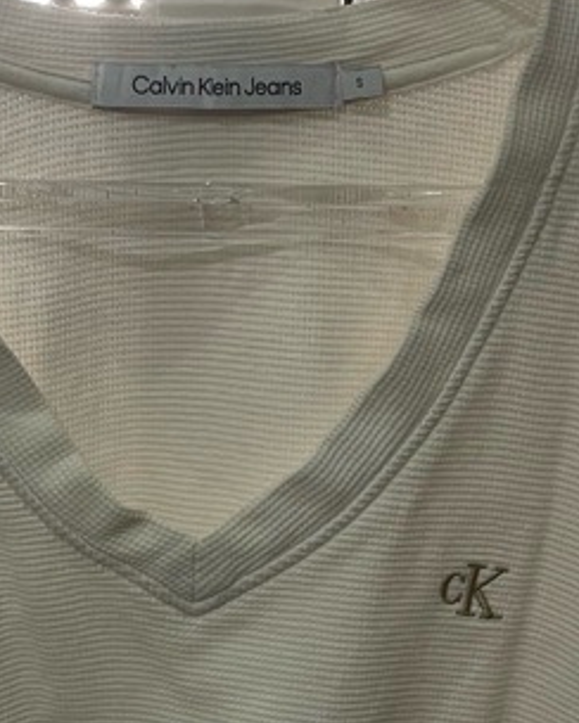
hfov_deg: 19.1
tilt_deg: -13.2
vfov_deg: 23.8
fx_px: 1714
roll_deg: -1.2
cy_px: 439
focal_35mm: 80
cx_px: 221
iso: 320
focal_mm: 5.1
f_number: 1.6
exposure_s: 1/60
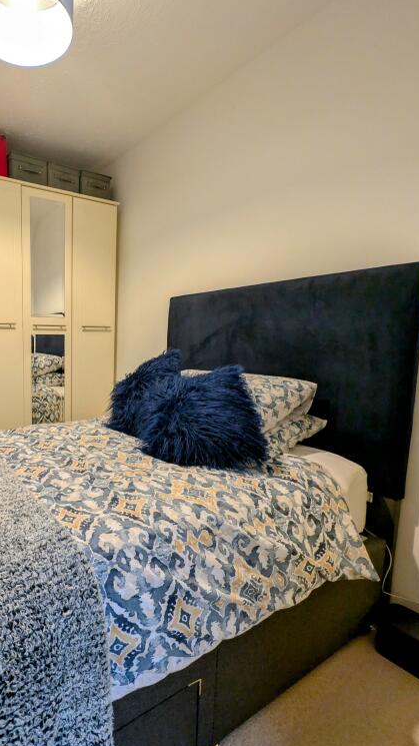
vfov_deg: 92.6
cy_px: 383
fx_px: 356
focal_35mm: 18
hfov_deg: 56.2
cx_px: 78
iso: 180
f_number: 1.95
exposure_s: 1/20.2
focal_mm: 2.23
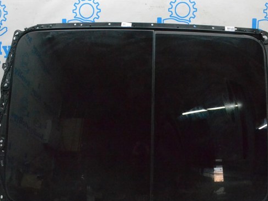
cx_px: 149
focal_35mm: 38
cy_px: 113
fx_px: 294
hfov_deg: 48.9
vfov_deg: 37.6
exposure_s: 1/160
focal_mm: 20
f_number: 10
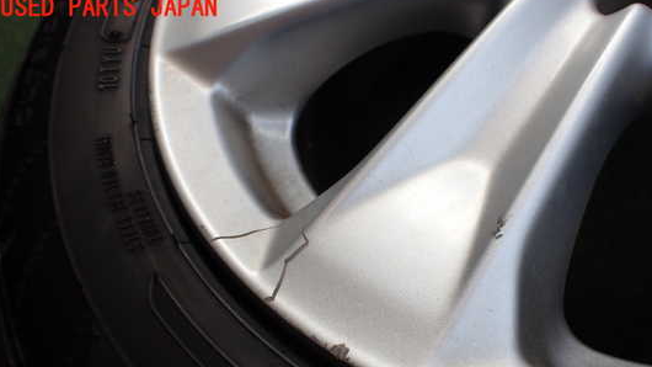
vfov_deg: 31.5
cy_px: 270
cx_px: 363
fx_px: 640
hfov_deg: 53.9
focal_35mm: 37
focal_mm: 5.4
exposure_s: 1/250
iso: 100
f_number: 3.2
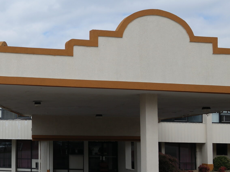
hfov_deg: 28.0
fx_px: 432
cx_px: 0
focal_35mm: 65
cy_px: 101
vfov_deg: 22.6
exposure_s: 1/320
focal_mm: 20
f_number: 6.3
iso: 100
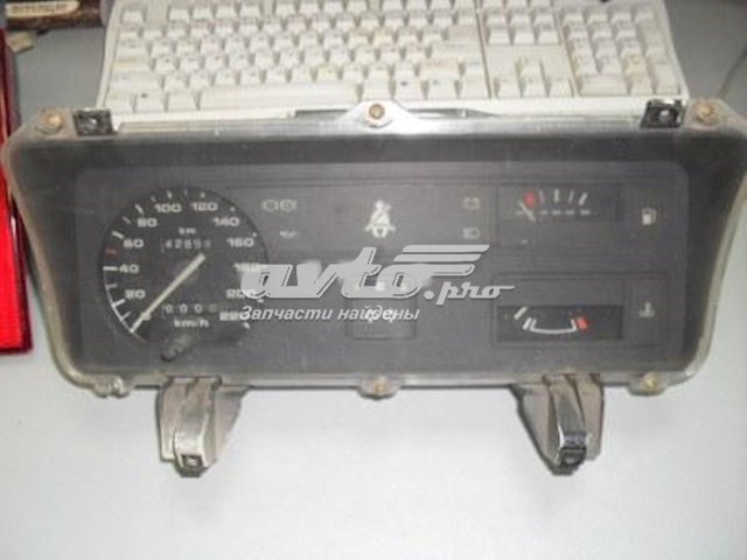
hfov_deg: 49.0
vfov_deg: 37.7
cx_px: 374
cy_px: 280
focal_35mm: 38
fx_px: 820
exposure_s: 1/45
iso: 200
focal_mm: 6.3
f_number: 2.8
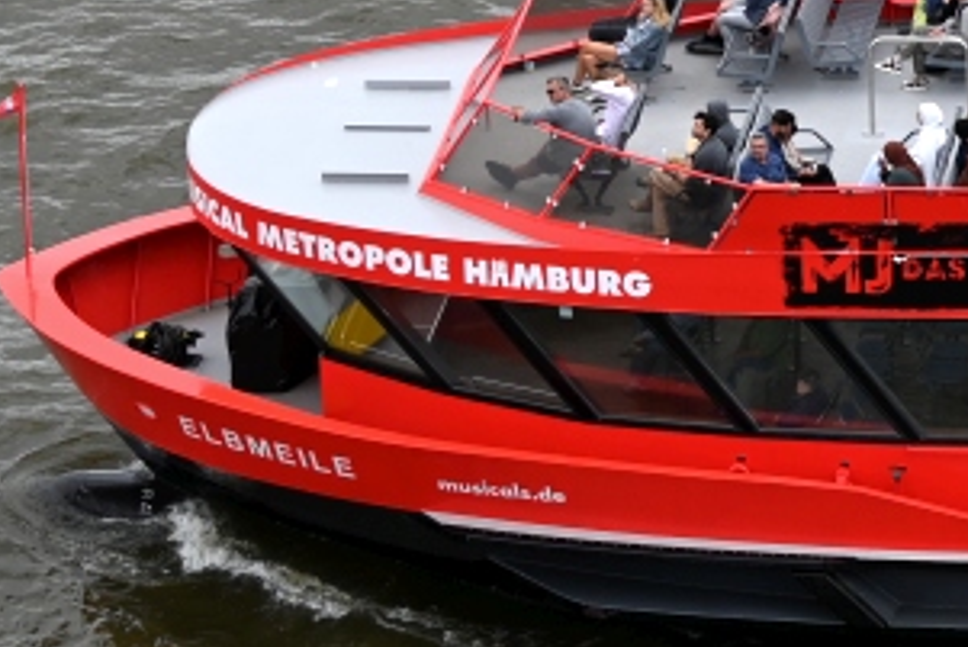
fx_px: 7882
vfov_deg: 4.7
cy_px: 24
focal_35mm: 293
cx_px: 1550
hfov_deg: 6.9
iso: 100
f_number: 6.3
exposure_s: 1/250
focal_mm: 86
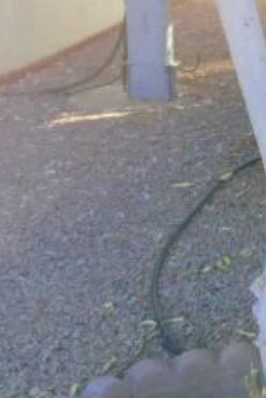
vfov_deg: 20.4
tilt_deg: -8.2
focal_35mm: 98
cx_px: 424
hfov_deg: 13.1
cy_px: 52
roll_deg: +0.5
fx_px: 1083
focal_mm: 4.15
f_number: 2.2
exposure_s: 1/557
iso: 32
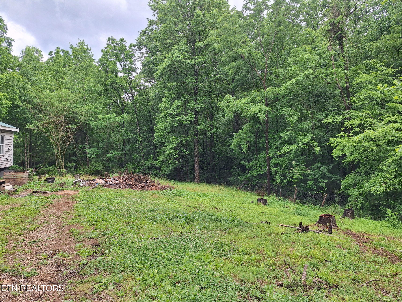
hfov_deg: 73.9
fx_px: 267
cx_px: 201
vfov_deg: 58.9
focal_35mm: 23
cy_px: 151
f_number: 1.8
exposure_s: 1/246
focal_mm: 5.54
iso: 40
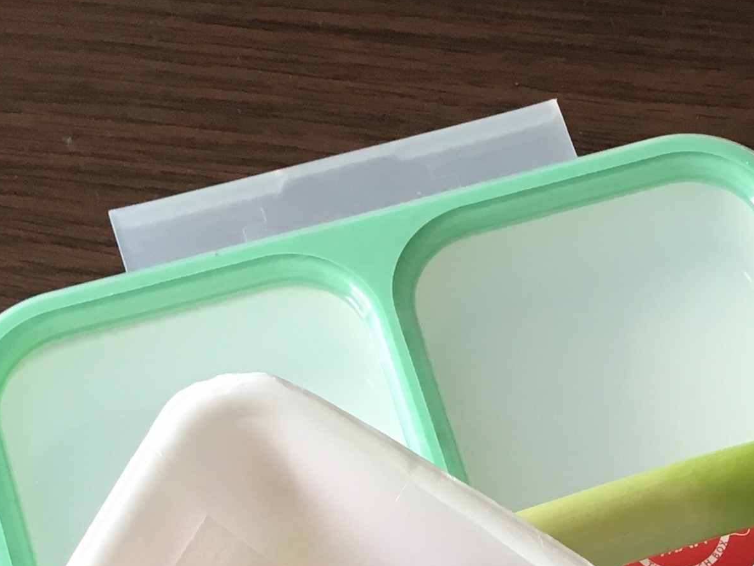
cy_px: 917
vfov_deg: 13.9
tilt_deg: -71.8
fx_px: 2135
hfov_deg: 19.4
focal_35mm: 98
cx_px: 787
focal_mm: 4.15
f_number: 2.2
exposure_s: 1/30
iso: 32
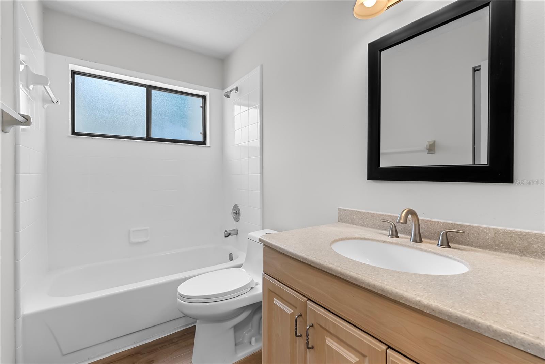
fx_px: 242
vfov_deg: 73.8
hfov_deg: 96.7
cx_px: 272
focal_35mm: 16
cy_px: 182
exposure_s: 1/40
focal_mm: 16
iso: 1600
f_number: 7.1
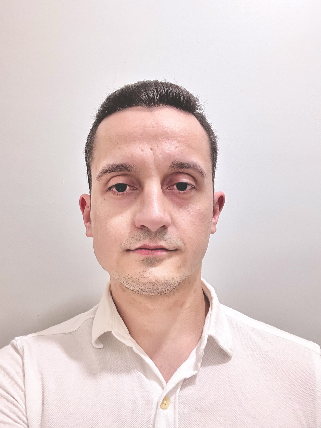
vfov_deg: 60.0
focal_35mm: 30
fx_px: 371
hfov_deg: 46.8
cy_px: 214
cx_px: 160
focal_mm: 2.69
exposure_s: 1/50
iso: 200
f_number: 1.9
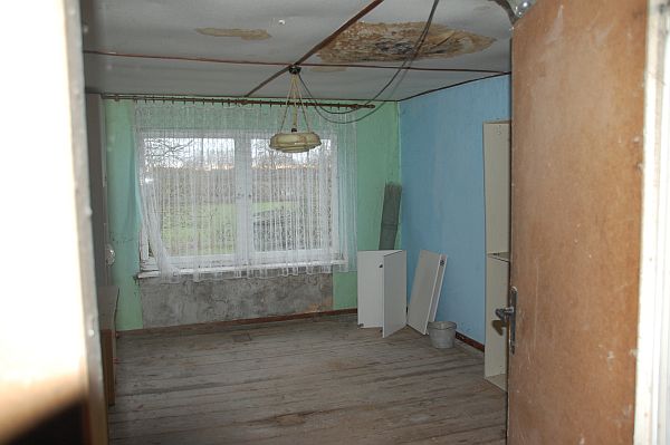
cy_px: 222
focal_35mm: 27
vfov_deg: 47.9
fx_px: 502
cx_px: 335
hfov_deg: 67.4
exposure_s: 1/60
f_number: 3.5
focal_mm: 18
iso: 400
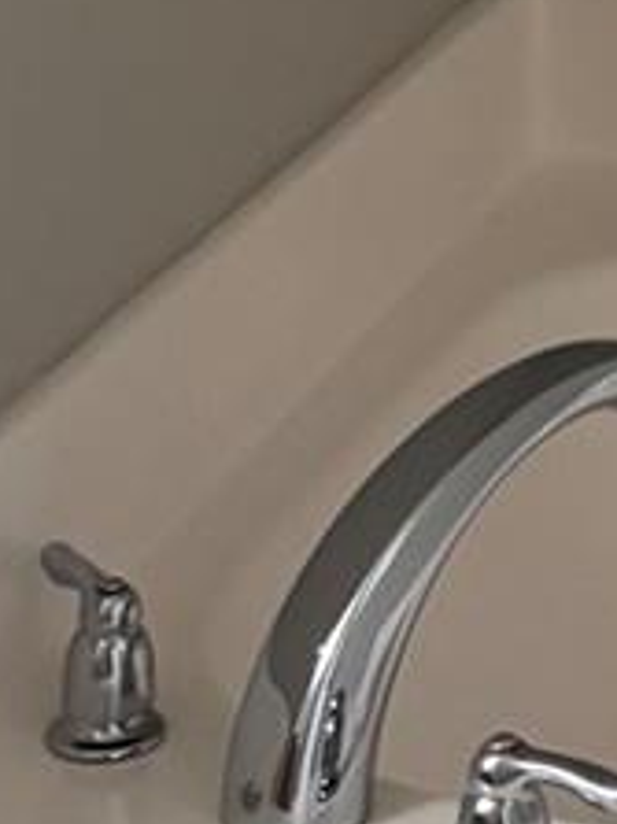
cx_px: 1312
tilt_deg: -6.8
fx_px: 4258
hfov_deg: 7.9
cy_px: -913
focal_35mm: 179
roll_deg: -1.9
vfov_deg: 10.1
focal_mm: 5.96
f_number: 1.6
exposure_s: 1/60
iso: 160
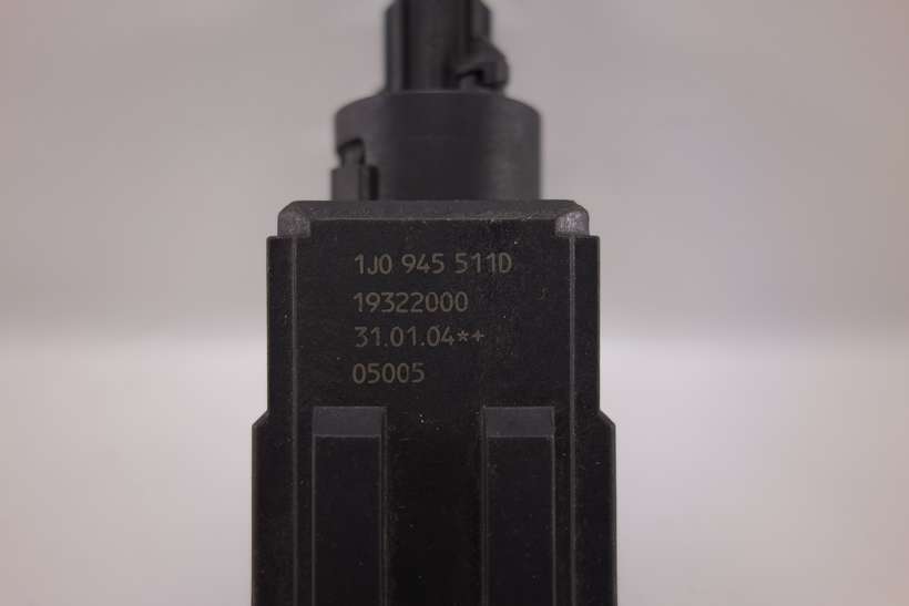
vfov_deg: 46.4
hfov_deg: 65.5
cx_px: 454
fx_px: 707
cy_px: 303
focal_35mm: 28
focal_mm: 10.4
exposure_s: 1/100
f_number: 2.8
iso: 125
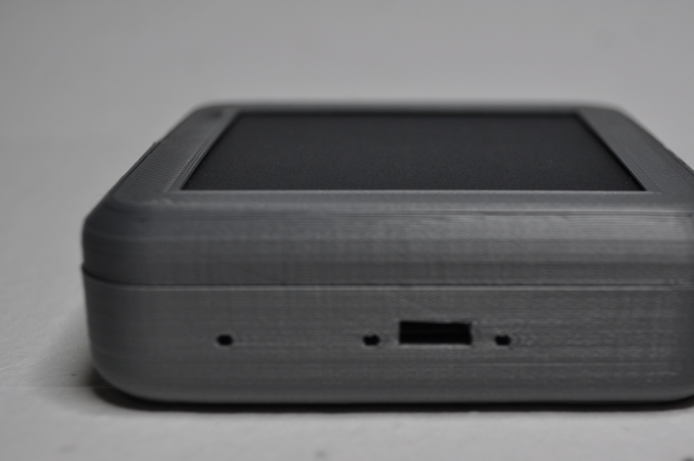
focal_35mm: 60
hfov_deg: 33.3
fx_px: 1155
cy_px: 278
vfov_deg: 22.5
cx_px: 423
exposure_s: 1/100
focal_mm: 32
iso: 400
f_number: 5
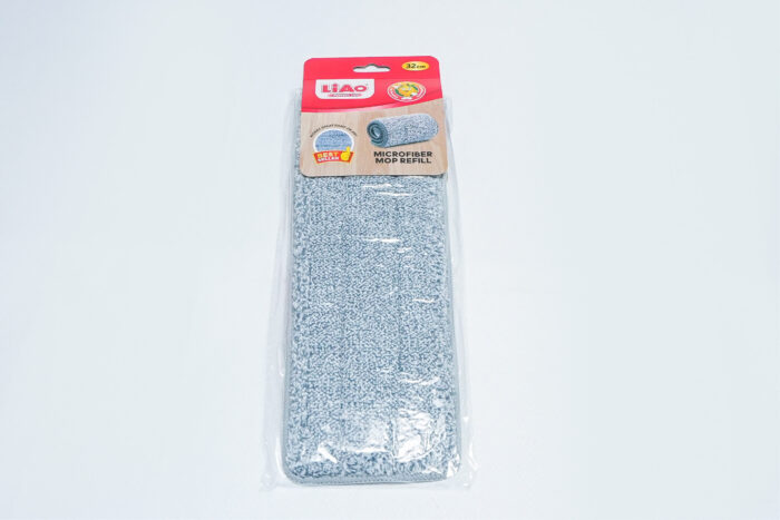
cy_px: 260
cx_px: 390
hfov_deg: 40.3
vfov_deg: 27.5
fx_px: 1062
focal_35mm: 49
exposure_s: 1/160
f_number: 9
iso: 2500
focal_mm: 33
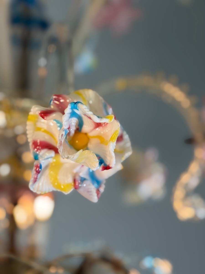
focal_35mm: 48
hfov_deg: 30.3
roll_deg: -1.1
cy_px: 137
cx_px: 102
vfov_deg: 39.7
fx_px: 379
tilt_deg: +11.8
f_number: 1.78
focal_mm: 6.76
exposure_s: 1/100
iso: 80
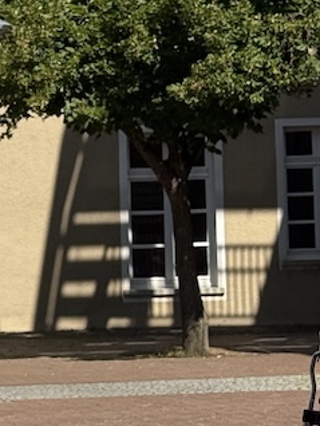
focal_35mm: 181
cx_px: -249
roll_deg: +1.5
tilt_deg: +0.5
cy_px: 238
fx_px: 2228
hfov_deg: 7.9
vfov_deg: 10.9
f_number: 1.78
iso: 80
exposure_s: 1/7874
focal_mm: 6.76
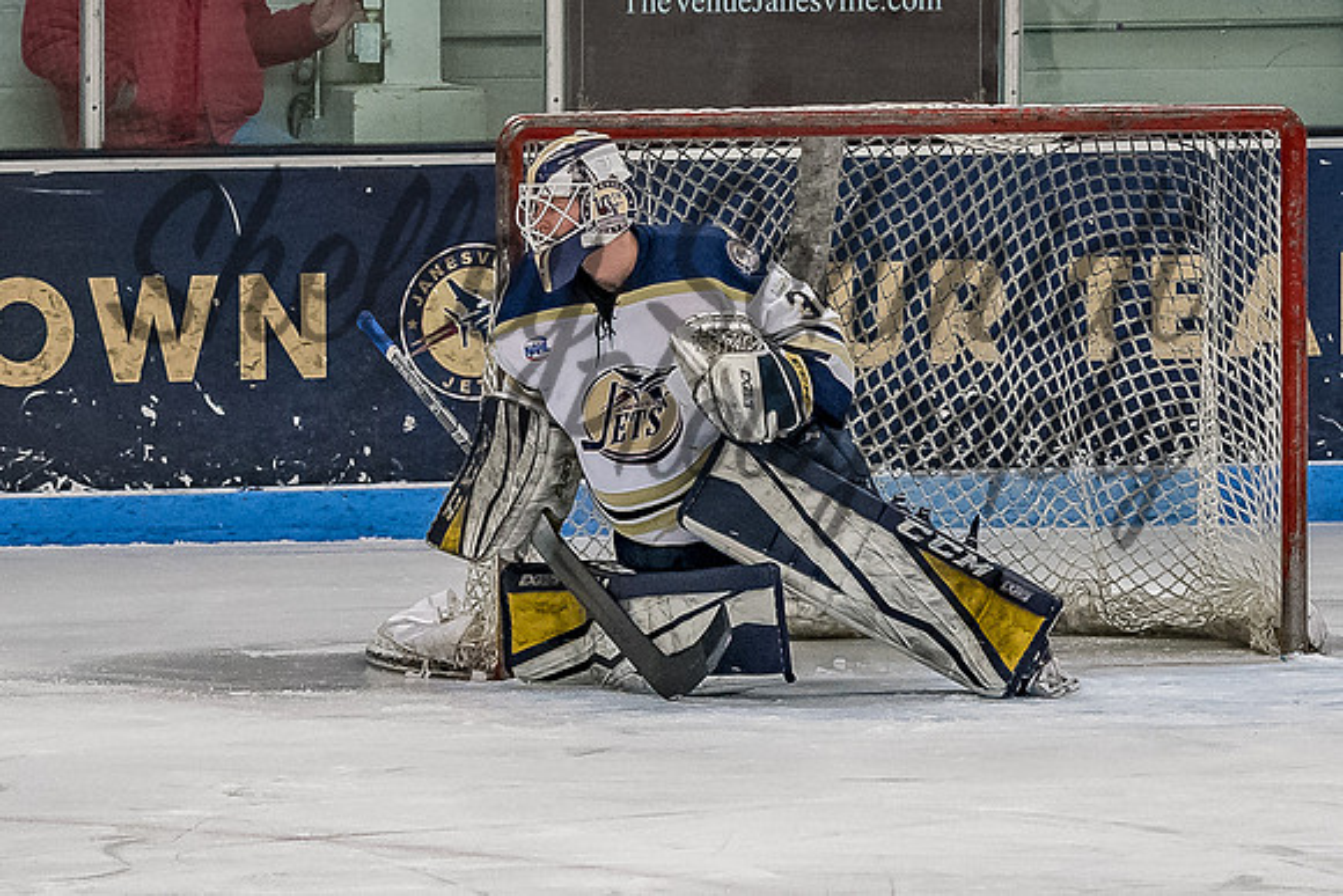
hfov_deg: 4.3
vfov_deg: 2.9
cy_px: 434
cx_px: 712
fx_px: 17721
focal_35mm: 475
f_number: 3.2
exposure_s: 1/800
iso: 1600
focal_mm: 120
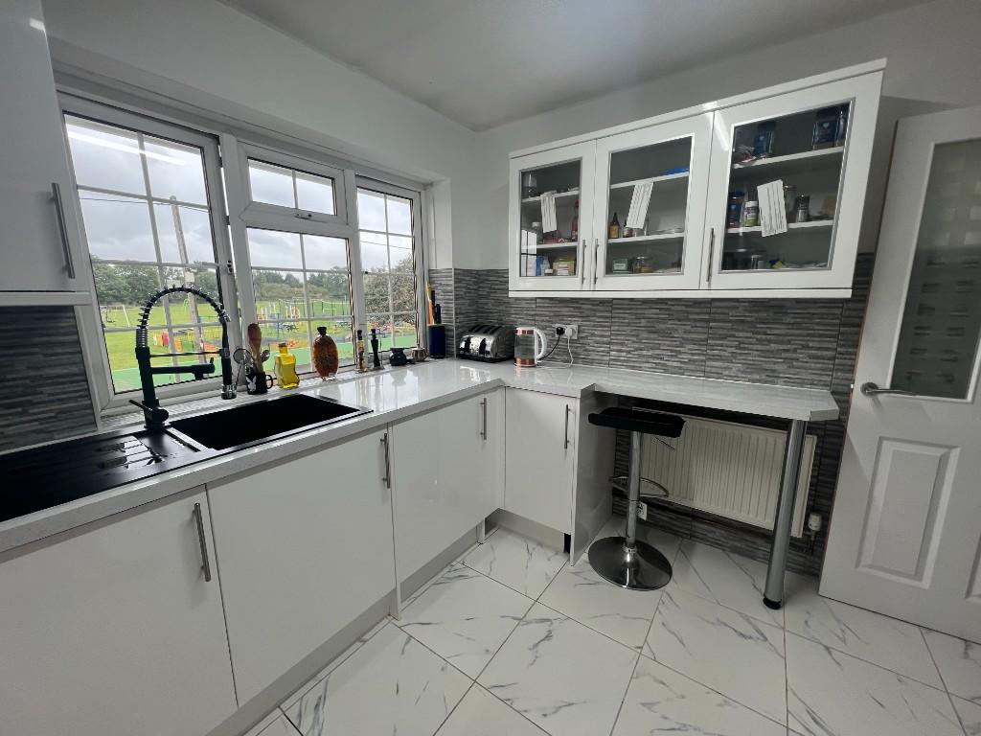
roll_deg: +0.4
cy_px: 368
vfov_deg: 89.9
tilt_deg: -10.5
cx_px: 490
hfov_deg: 106.2
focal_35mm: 13
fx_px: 368
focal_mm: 1.57
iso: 40
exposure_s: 1/100
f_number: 1.8
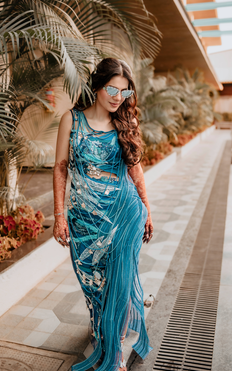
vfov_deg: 54.0
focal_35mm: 36
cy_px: 185
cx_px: 120
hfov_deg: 35.3
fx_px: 364
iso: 640
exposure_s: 1/800
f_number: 2.8
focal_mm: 35
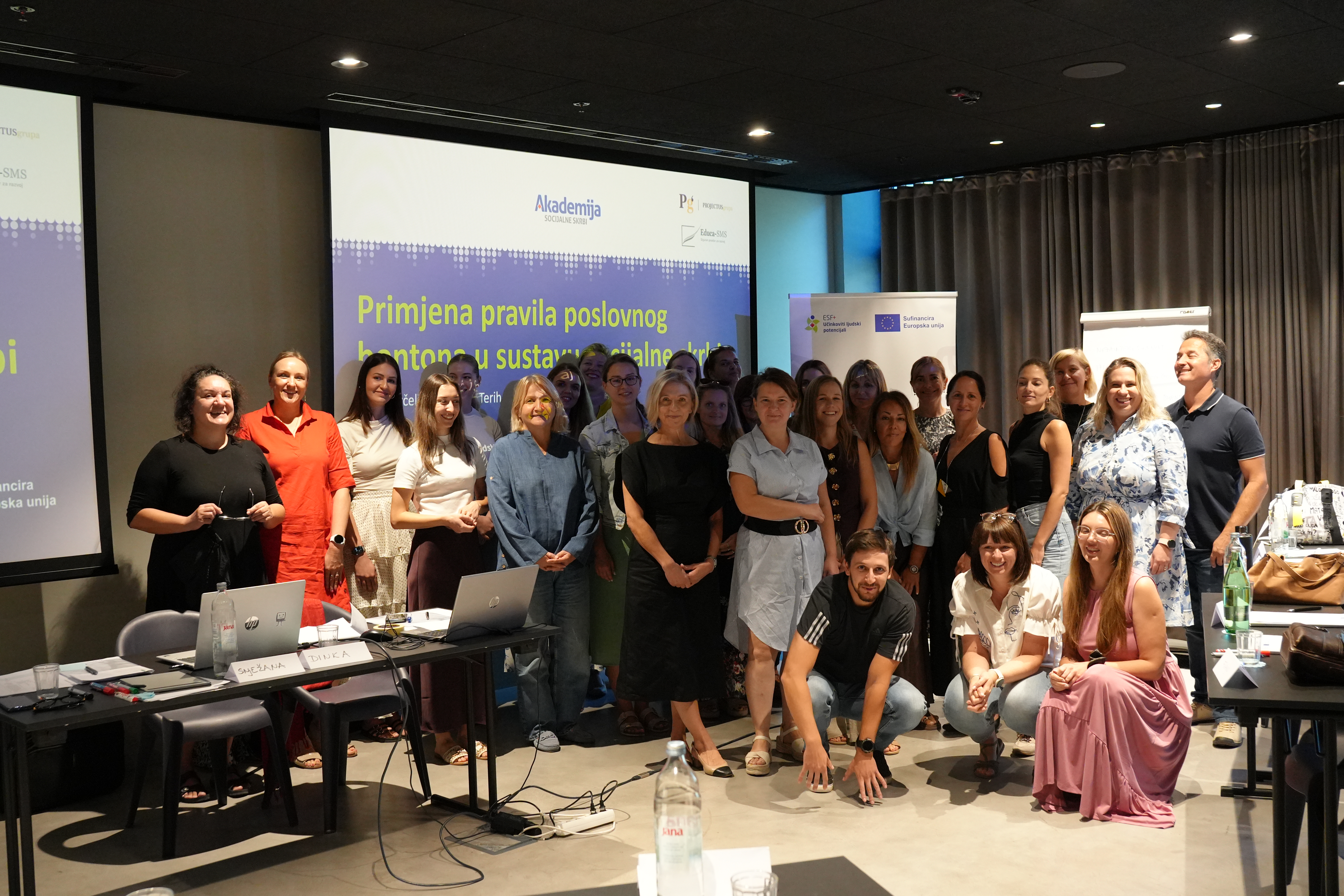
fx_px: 1333
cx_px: 672
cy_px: 448
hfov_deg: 53.5
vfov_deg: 37.2
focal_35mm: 36
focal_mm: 23.8
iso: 3200
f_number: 4
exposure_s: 1/160
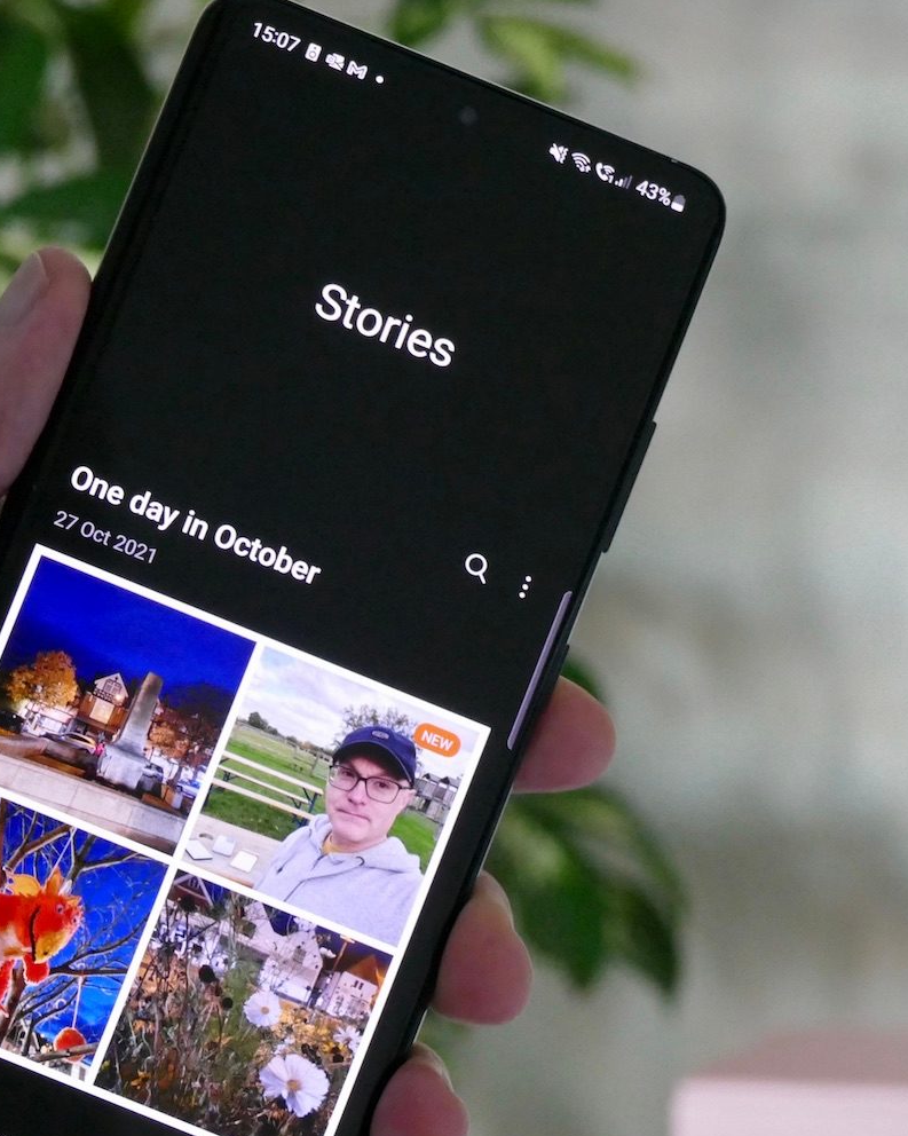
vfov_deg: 7.9
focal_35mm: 246
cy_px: 669
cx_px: 214
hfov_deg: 6.3
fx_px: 8267
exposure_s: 1/13
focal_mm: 47.46
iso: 1600
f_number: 5
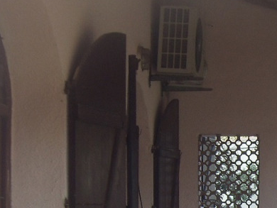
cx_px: 271
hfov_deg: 16.1
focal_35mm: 120
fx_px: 961
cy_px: 248
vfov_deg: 12.1
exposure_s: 1/60
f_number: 3.5
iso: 100
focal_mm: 6.6
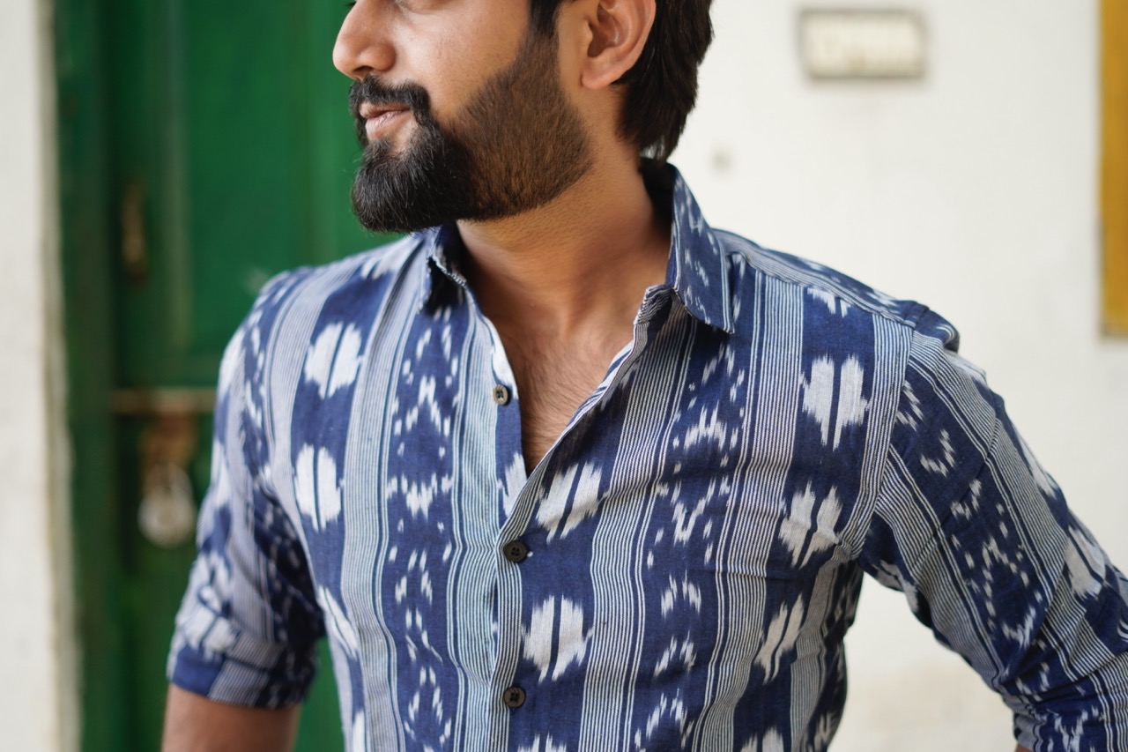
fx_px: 1566
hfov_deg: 39.6
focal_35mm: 50
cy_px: 376
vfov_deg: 27.0
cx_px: 564
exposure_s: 1/125
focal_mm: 50
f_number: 1.8
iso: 400
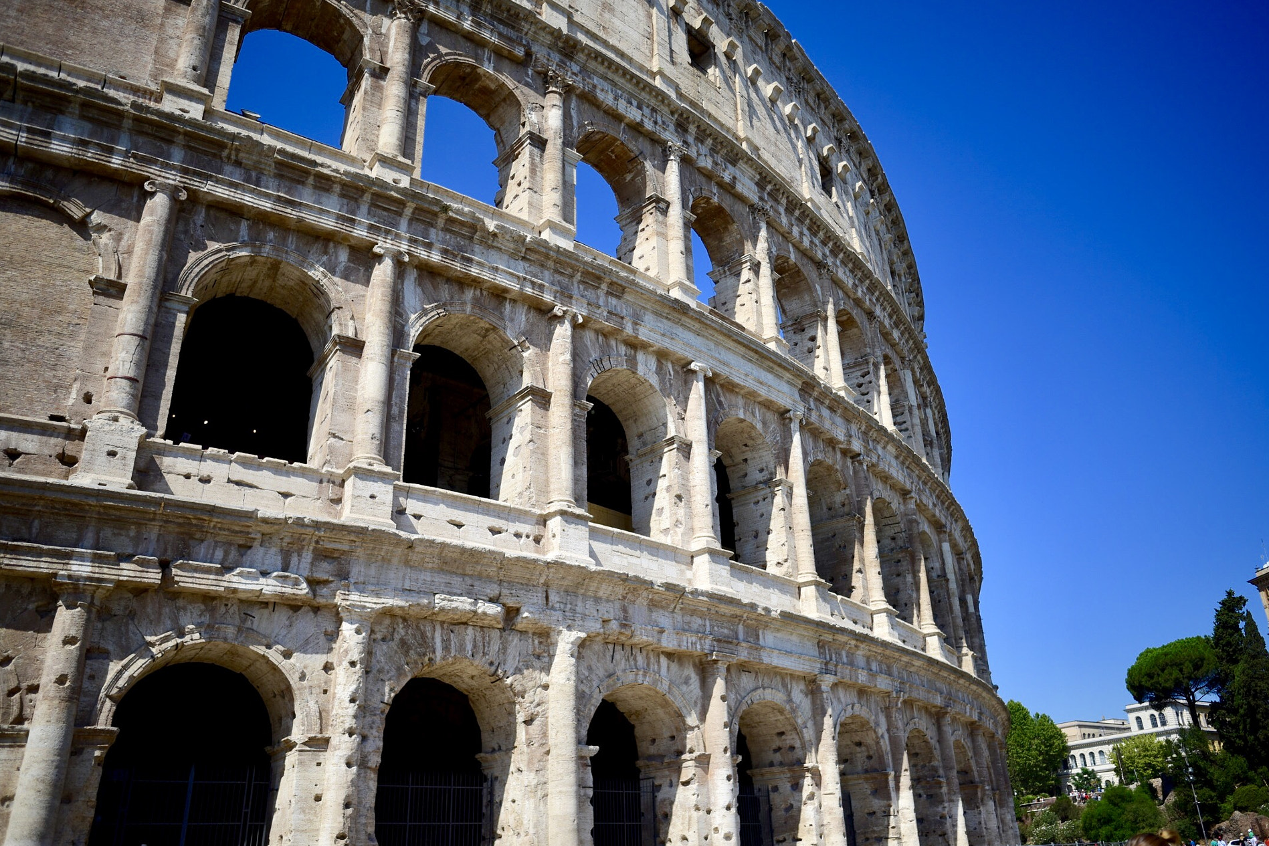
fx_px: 952
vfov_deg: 47.9
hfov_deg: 67.3
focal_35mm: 27
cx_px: 663
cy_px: 409
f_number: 2
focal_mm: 25
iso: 64
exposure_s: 1/2500
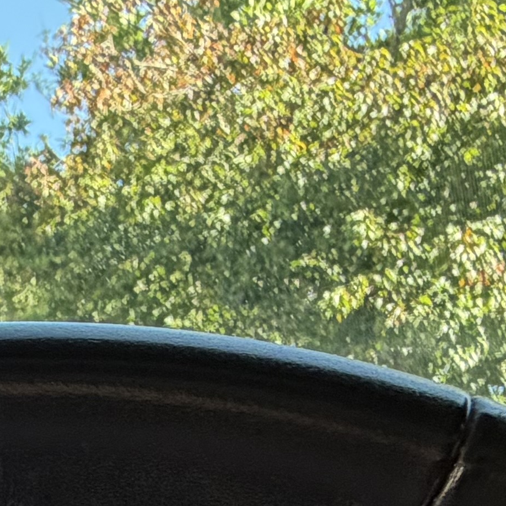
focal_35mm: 77
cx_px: -280
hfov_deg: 19.3
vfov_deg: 17.1
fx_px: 1273
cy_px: 985
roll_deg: -2.0
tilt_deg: -15.9
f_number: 2.2
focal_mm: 2.22
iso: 80
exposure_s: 1/121
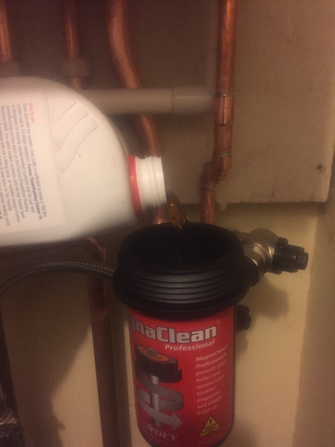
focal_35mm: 29
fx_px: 374
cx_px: 168
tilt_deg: -16.8
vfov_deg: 61.7
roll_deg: +1.7
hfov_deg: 48.2
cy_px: 224
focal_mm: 4.15
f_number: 2.2
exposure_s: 1/17
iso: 320
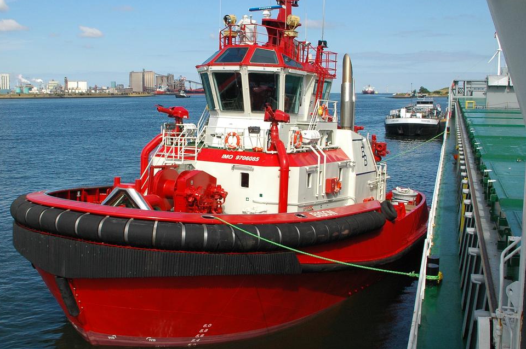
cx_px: 213
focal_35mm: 44
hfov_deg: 44.3
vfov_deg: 30.4
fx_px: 642
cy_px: 150
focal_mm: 22
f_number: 11
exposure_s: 1/500
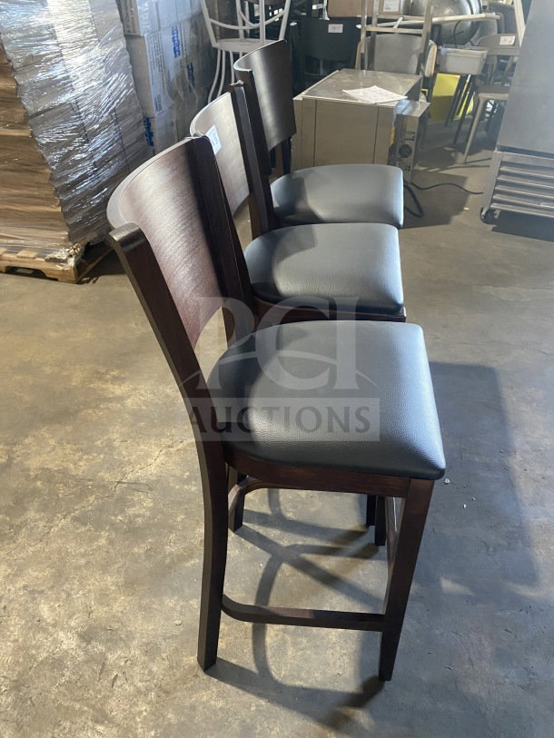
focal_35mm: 26
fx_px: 555
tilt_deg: -39.1
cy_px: 369
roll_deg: -0.2
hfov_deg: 53.1
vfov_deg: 67.3
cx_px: 277
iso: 500
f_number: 1.8
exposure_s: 1/48
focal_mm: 4.25
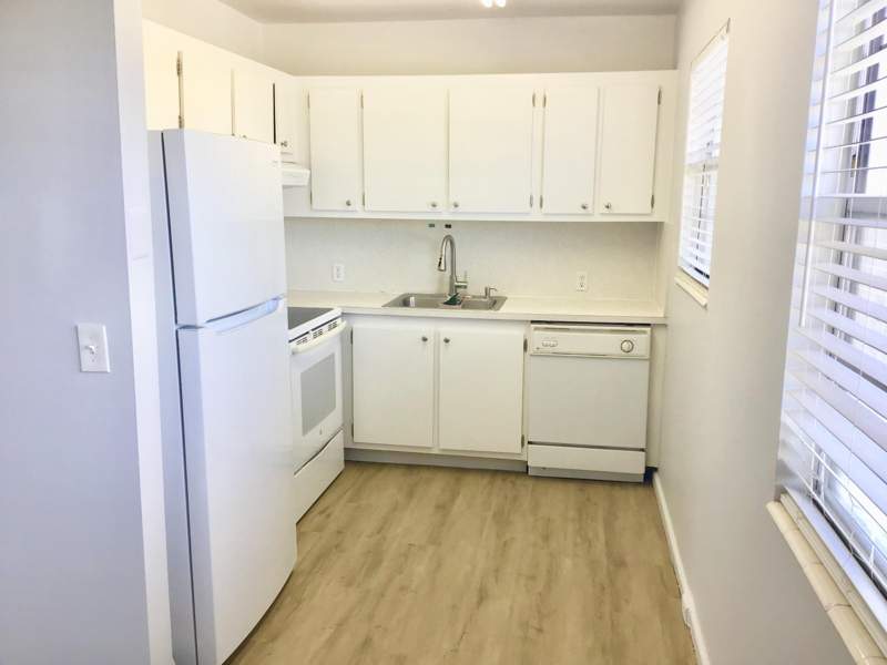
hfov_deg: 58.4
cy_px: 332
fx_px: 794
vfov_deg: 45.4
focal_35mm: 31
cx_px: 444
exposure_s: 1/60
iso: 25
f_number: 2.4
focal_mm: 3.3
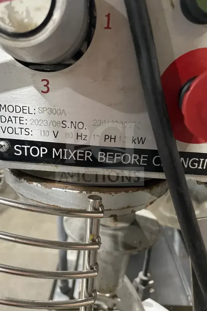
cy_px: 154
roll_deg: -0.9
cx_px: 100
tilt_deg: -18.3
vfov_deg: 65.5
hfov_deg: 46.4
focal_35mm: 28
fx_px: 241
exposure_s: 1/40
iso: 640
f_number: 1.6
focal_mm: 4.2
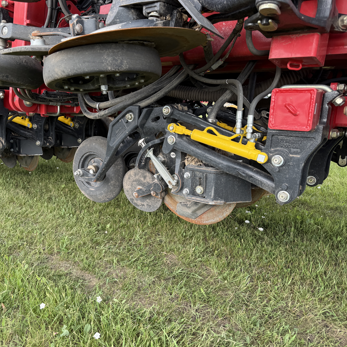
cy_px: 175
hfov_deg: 54.7
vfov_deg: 55.6
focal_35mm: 29
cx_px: 121
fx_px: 329
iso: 80
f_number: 1.78
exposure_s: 1/235
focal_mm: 6.76
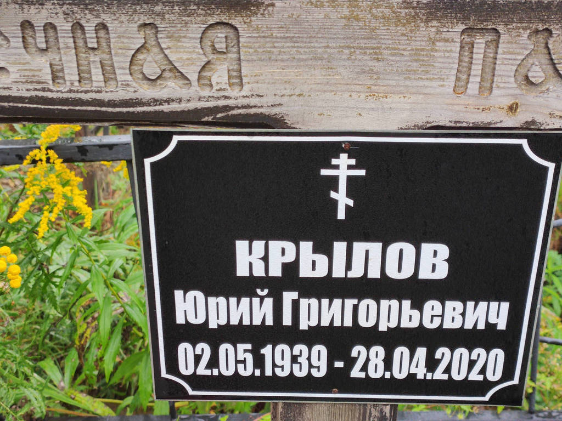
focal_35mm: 25
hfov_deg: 69.4
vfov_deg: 54.9
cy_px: 210
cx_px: 281
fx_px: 406
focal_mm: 4.7
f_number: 1.79
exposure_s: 1/100
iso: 75
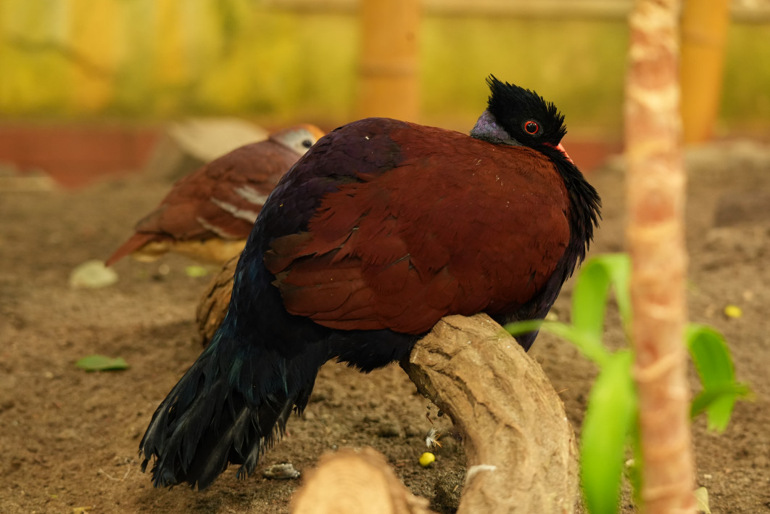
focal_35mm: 145
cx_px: 385
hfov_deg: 14.2
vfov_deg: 9.5
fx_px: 3101
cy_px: 257
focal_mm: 145
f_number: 8
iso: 3200
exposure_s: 1/20
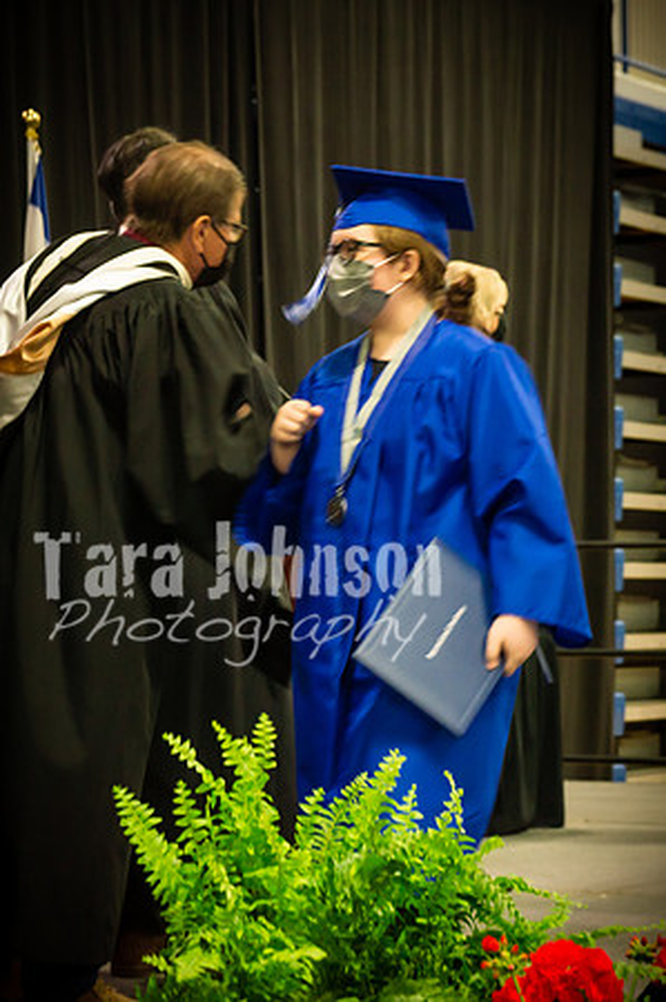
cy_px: 501
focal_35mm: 113
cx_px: 273
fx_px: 3134
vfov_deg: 18.2
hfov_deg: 12.1
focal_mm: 50
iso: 400
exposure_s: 1/25
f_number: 5.6
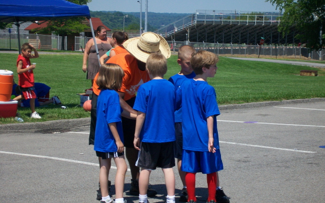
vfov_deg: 12.0
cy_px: 113
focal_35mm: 109
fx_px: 965
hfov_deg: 19.1
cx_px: 162
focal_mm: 18.3
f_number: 4.9
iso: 64
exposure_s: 1/500
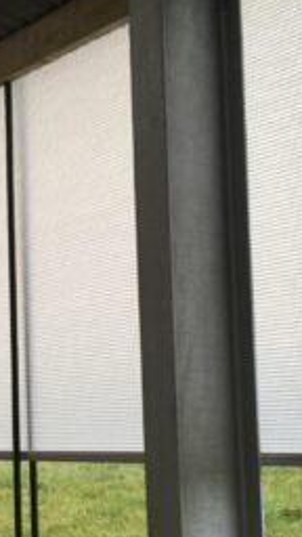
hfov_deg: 15.7
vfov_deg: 28.4
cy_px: 352
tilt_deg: +2.8
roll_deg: +2.3
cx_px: -67
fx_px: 1053
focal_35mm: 74
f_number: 2.2
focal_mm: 4.15
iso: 32
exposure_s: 1/50
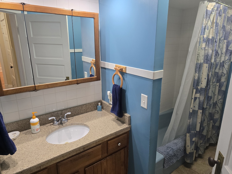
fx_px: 154
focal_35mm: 23
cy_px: 87
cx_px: 116
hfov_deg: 73.9
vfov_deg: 58.9
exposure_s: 1/120
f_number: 1.7
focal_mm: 6.3
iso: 400
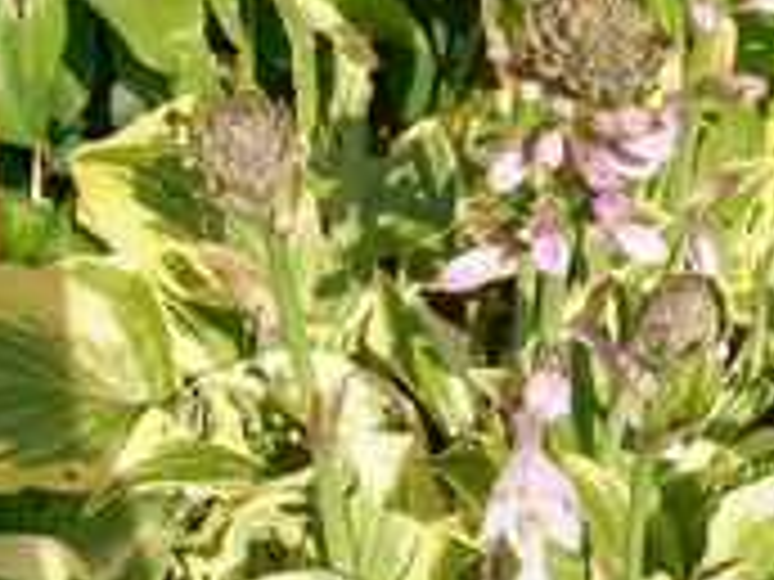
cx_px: 472
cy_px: 180
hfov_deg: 21.3
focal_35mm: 92
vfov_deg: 16.0
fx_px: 2057
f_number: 4.8
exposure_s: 1/433
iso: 80
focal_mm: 6
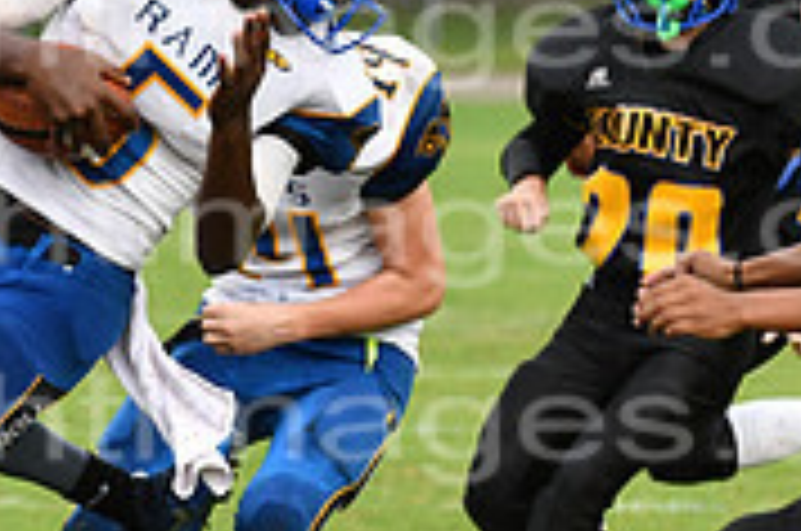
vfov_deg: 2.0
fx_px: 15236
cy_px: 331
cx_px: 68
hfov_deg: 3.0
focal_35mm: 686
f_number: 3.5
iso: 800
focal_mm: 140
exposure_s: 1/3200
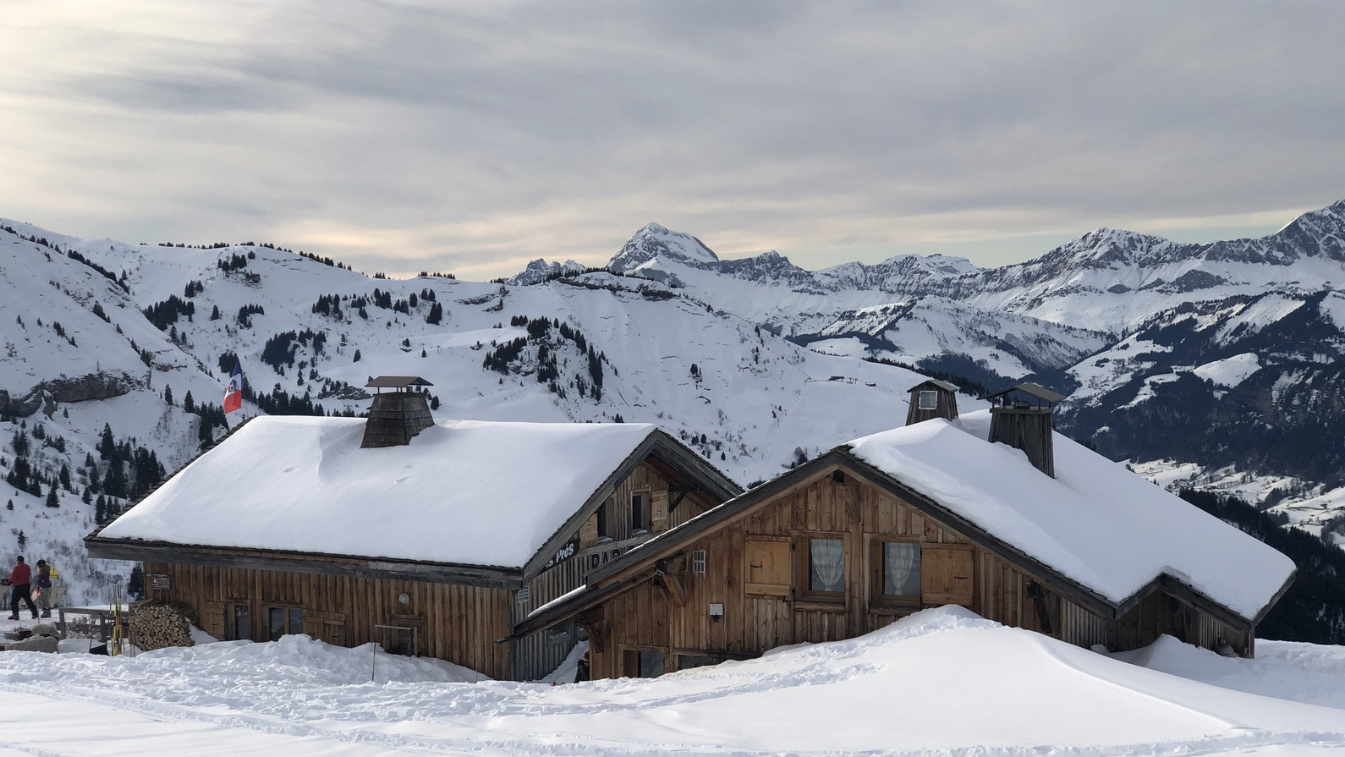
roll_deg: +1.2
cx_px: 672
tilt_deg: -4.7
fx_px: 2033
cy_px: 450
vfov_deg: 21.1
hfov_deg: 36.6
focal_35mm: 57
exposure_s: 1/883
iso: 16
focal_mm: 6
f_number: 2.4
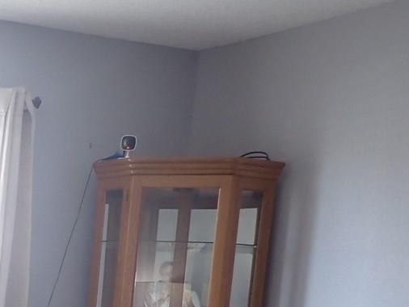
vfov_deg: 17.5
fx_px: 934
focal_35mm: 79
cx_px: -181
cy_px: 402
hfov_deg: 21.3
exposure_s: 1/40
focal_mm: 4.5
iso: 200
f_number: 2
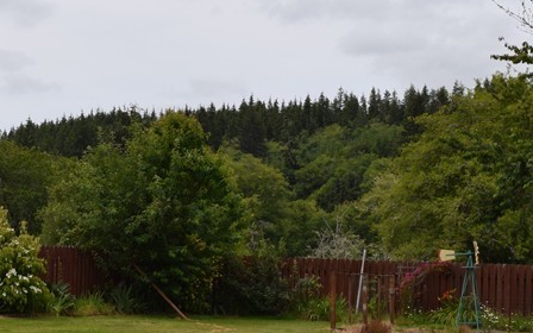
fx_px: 1293
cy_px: 247
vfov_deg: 14.6
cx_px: 133
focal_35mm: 89
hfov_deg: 23.1
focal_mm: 24
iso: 100
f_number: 11
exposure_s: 1/200
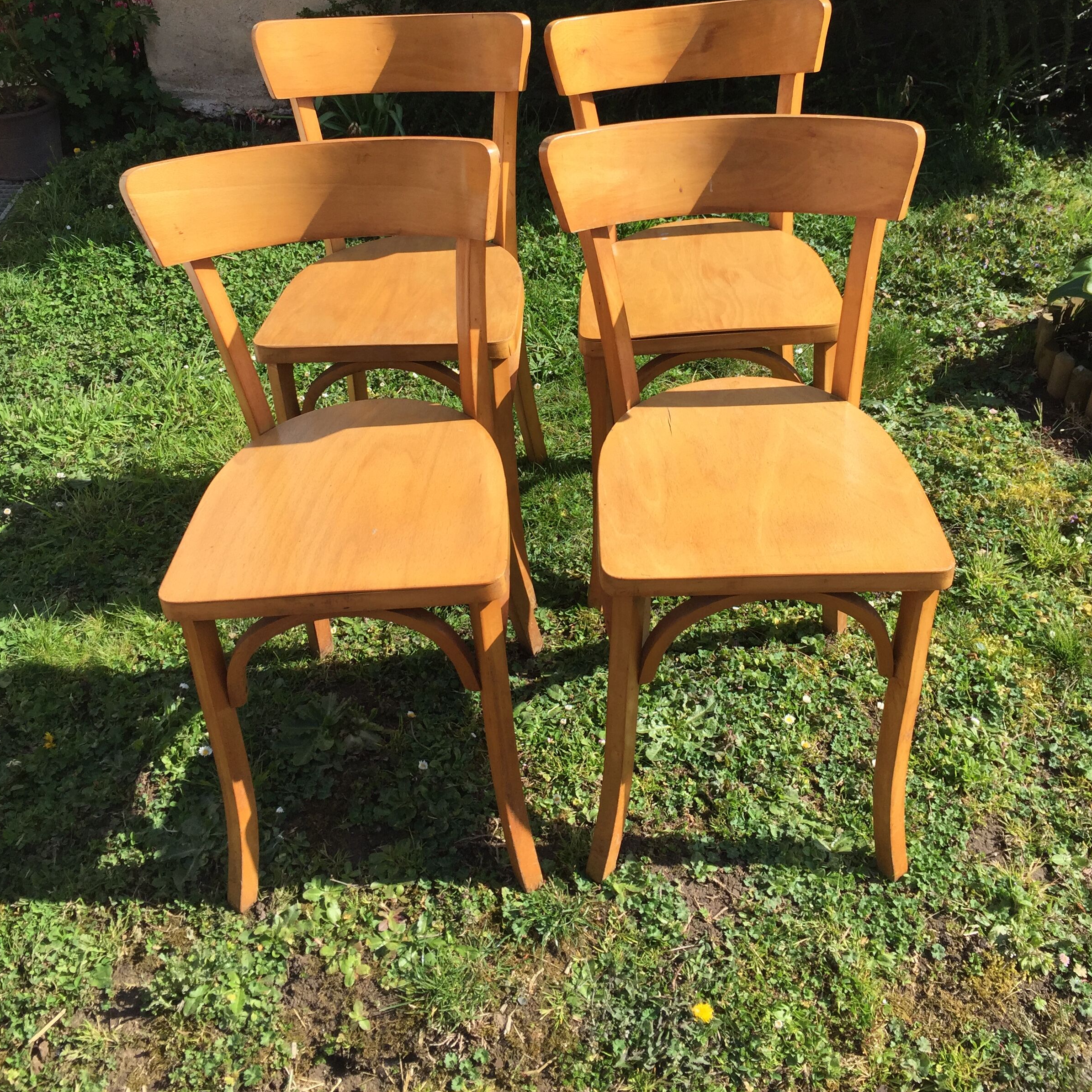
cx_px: 555
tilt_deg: -31.2
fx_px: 1249
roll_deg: -0.8
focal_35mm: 35
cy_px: 403
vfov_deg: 46.8
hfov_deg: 47.2
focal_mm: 4.15
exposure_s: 1/1276
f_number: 2.2
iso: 32
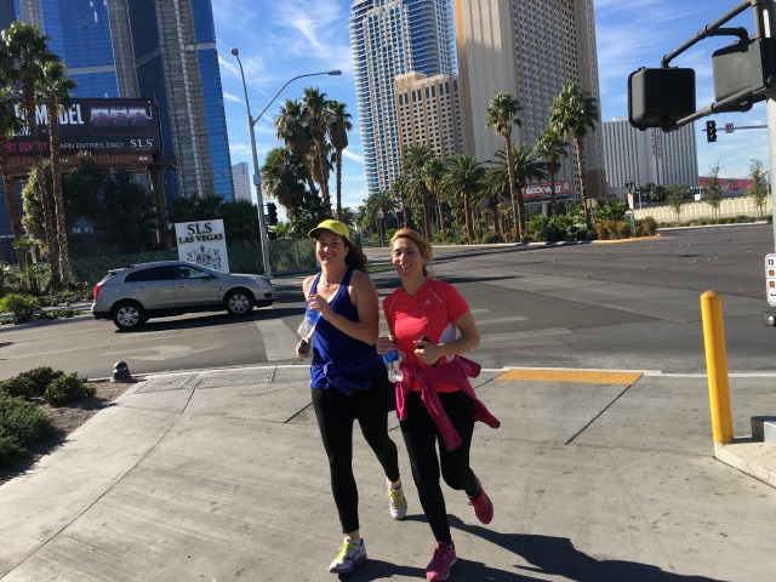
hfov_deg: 61.7
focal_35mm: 29
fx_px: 650
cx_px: 388
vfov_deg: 48.2
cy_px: 291
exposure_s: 1/1026
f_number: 2.2
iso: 25
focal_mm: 4.15
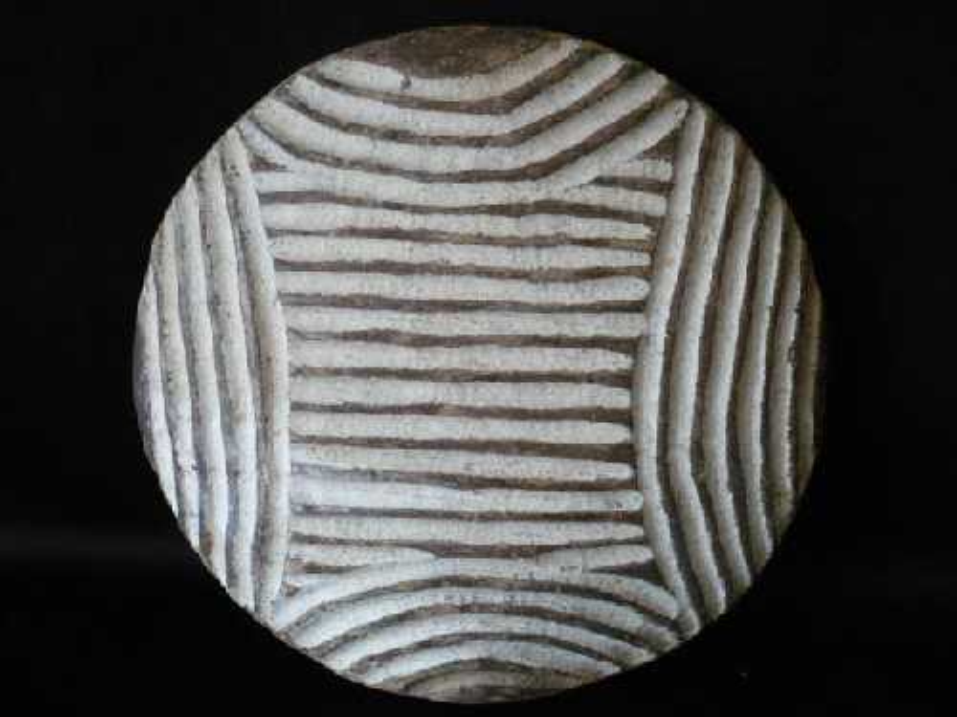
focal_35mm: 35
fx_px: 968
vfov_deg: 40.7
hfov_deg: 52.6
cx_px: 478
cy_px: 358
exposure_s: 1/80
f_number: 2.8
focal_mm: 5.8
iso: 400
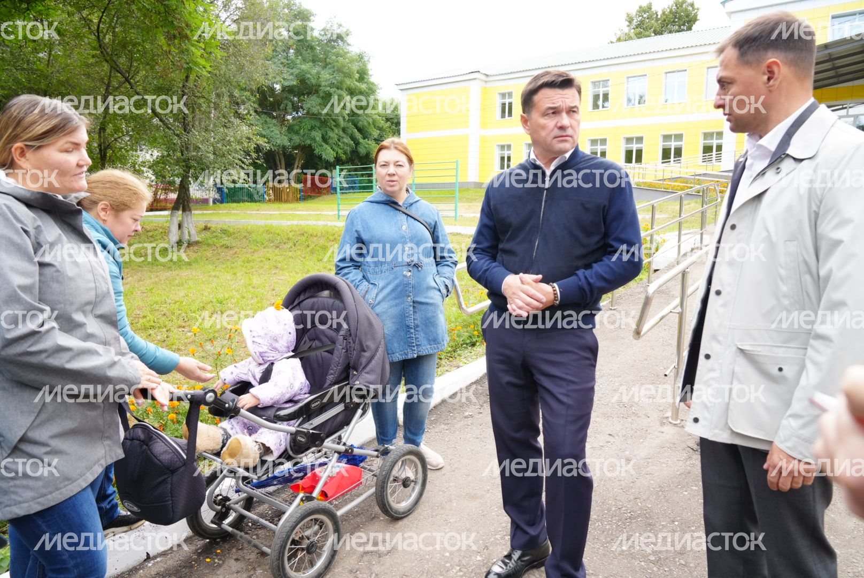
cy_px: 289
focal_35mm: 24
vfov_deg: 53.2
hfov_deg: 73.7
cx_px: 432
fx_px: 576
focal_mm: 24
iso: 1250
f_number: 5.6
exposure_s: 1/320
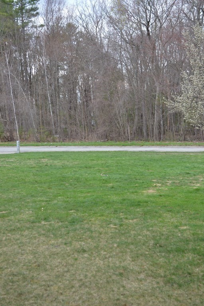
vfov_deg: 35.1
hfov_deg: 23.8
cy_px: 153
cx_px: 102
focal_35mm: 57
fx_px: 484
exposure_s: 1/125
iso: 320
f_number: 5
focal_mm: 38
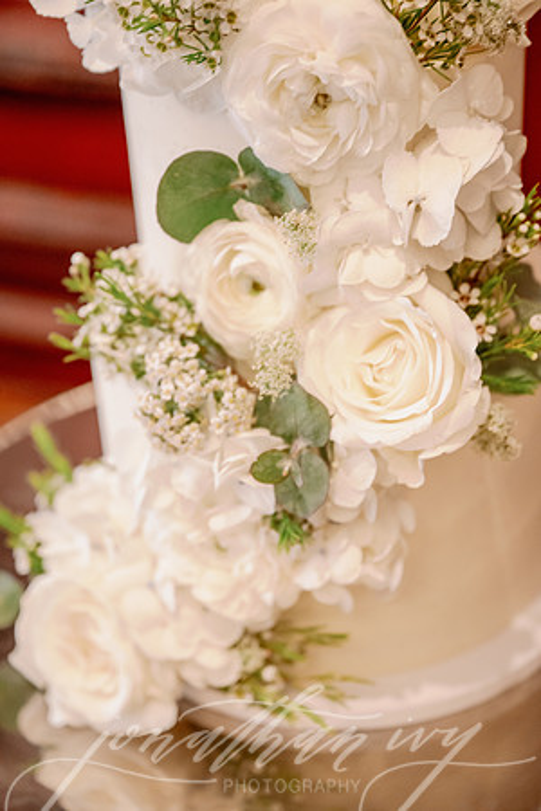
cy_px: 406
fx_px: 1578
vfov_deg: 28.8
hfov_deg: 19.5
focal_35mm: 70
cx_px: 270
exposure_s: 1/100
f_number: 2.8
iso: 1250
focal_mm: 70
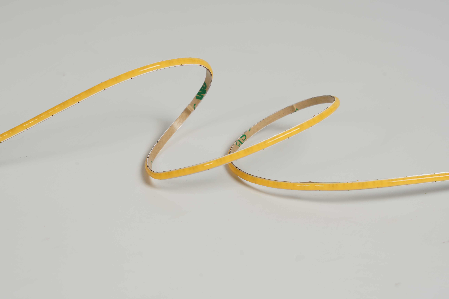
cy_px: 149
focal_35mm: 242
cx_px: 194
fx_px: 3018
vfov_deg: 5.7
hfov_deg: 8.5
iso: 100
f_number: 14
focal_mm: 185
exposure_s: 1/125
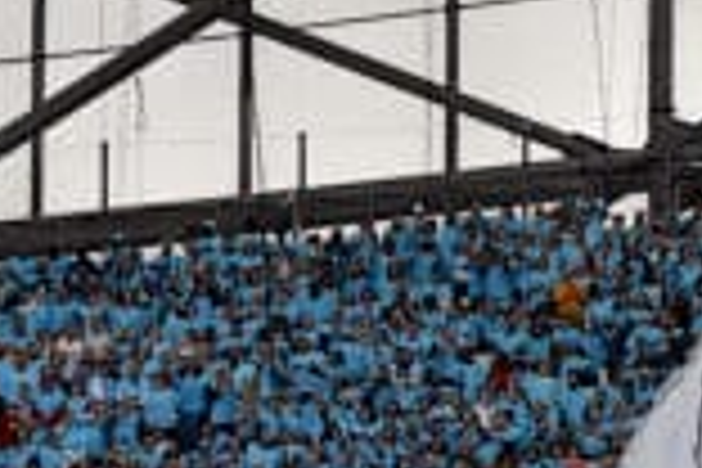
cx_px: 738
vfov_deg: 3.0
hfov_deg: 4.5
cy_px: 364
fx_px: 9008
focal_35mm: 462
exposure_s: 1/1600
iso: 3200
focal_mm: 80
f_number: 8
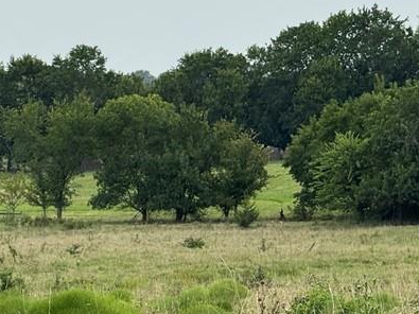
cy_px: 223
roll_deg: -0.1
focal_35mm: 311
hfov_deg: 6.4
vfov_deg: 4.8
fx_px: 3763
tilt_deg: -2.1
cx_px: 165
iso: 50
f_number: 2.8
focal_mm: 15.66
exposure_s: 1/638
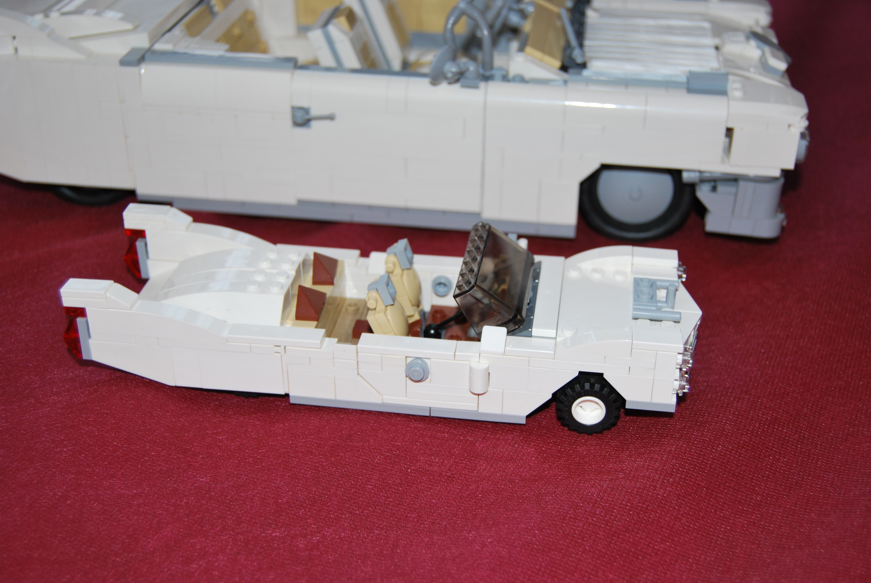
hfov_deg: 41.1
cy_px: 292
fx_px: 1163
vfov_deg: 28.2
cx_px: 436
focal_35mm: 48
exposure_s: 1/60
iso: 200
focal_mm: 32
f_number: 4.5
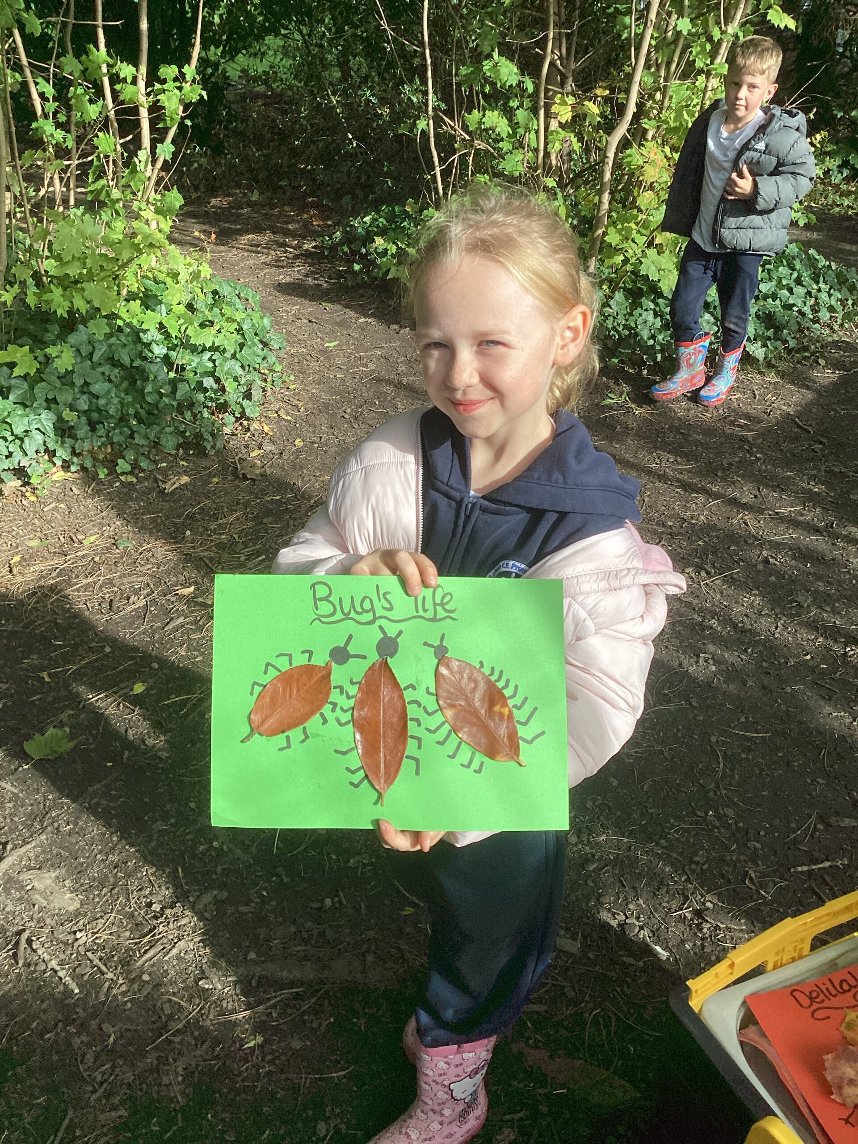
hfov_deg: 45.4
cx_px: 429
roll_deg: -1.6
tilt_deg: -30.8
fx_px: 1024
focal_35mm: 31
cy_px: 572
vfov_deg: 58.4
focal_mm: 3.3
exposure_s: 1/981
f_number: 2.4
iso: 25
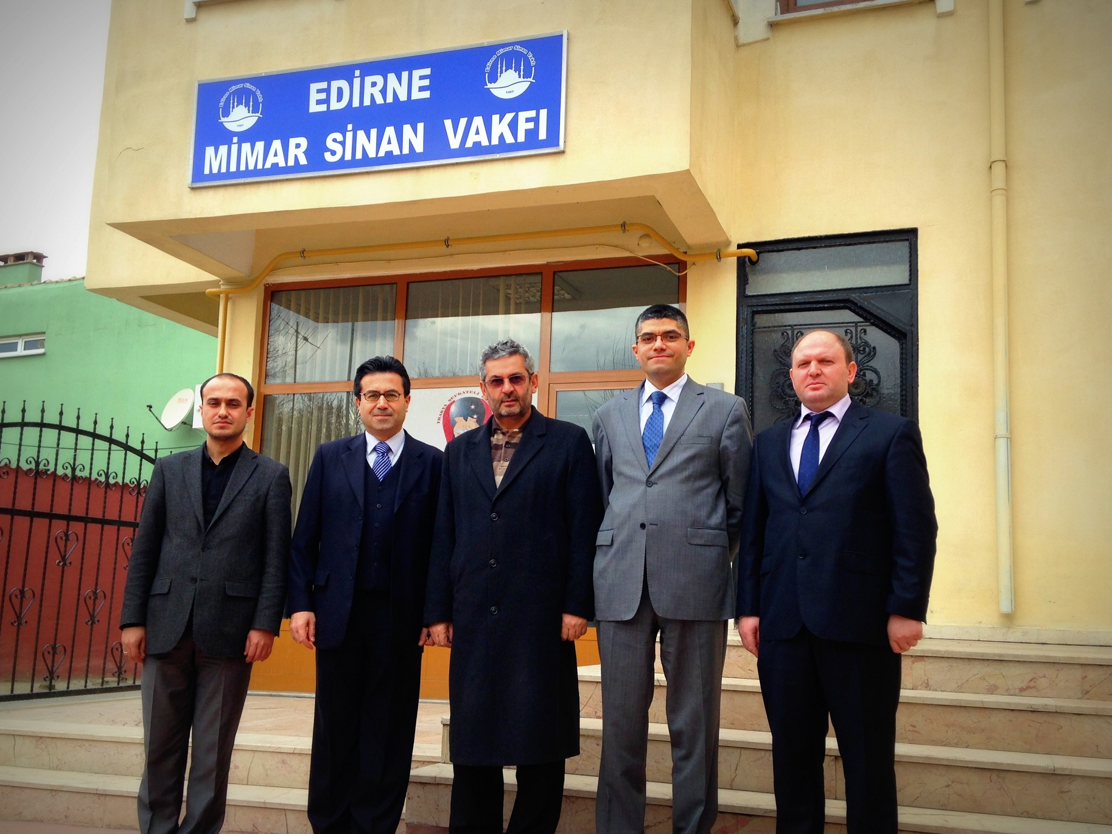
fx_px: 1189
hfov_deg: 50.1
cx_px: 550
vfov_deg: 38.7
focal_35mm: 37
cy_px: 429
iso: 50
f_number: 2.4
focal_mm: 4.13
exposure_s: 1/350
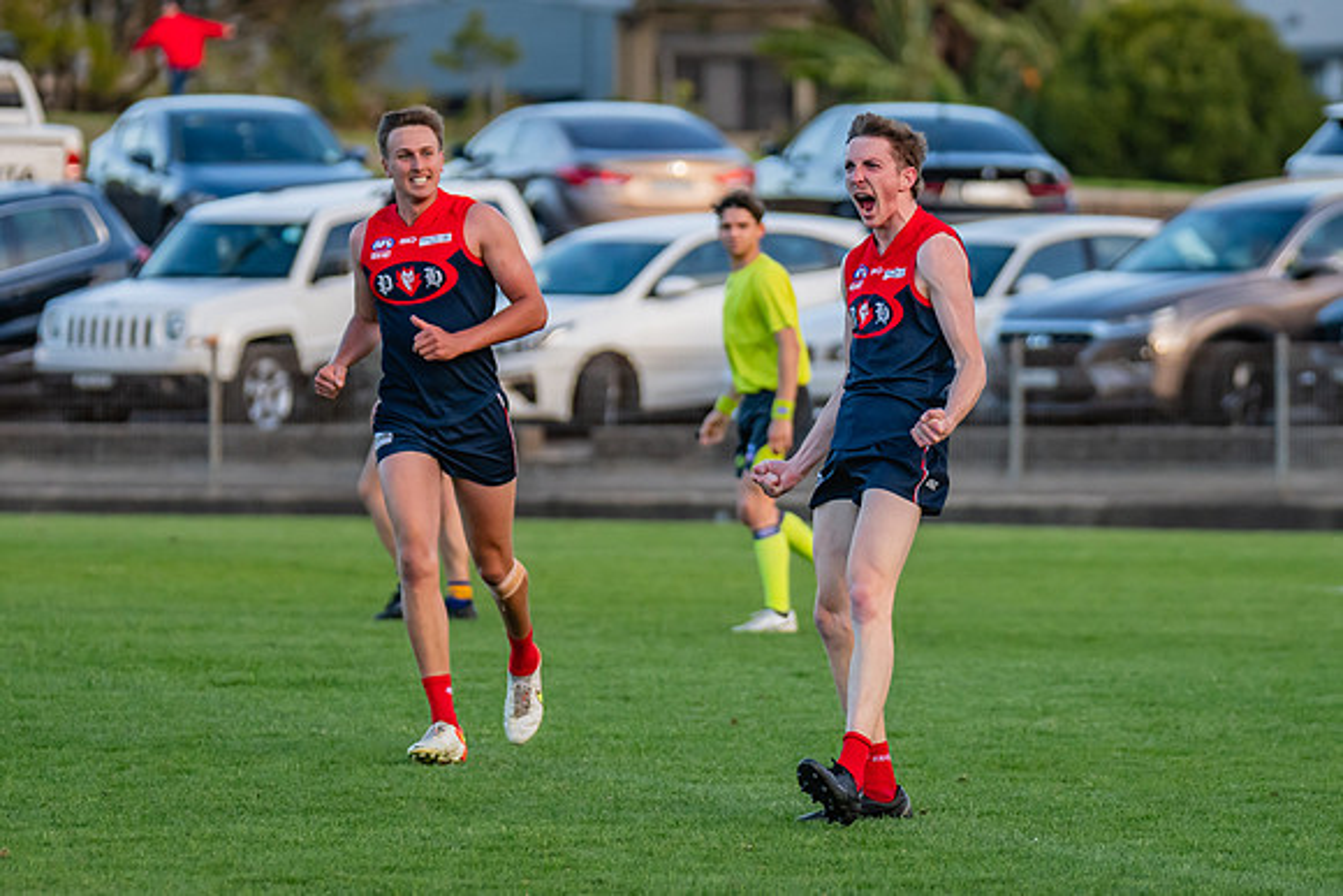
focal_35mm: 392
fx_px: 14642
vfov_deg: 3.5
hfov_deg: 5.3
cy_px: 433
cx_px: 839
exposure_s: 1/1250
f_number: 4
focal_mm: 250
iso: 1000
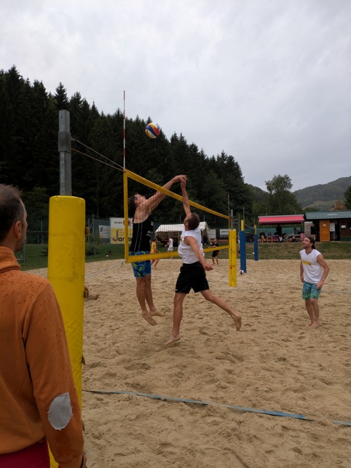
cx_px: 176
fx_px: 338
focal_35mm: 25
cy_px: 234
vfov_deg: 69.4
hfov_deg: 54.9
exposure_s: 1/342
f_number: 1.89
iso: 46
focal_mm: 5.43
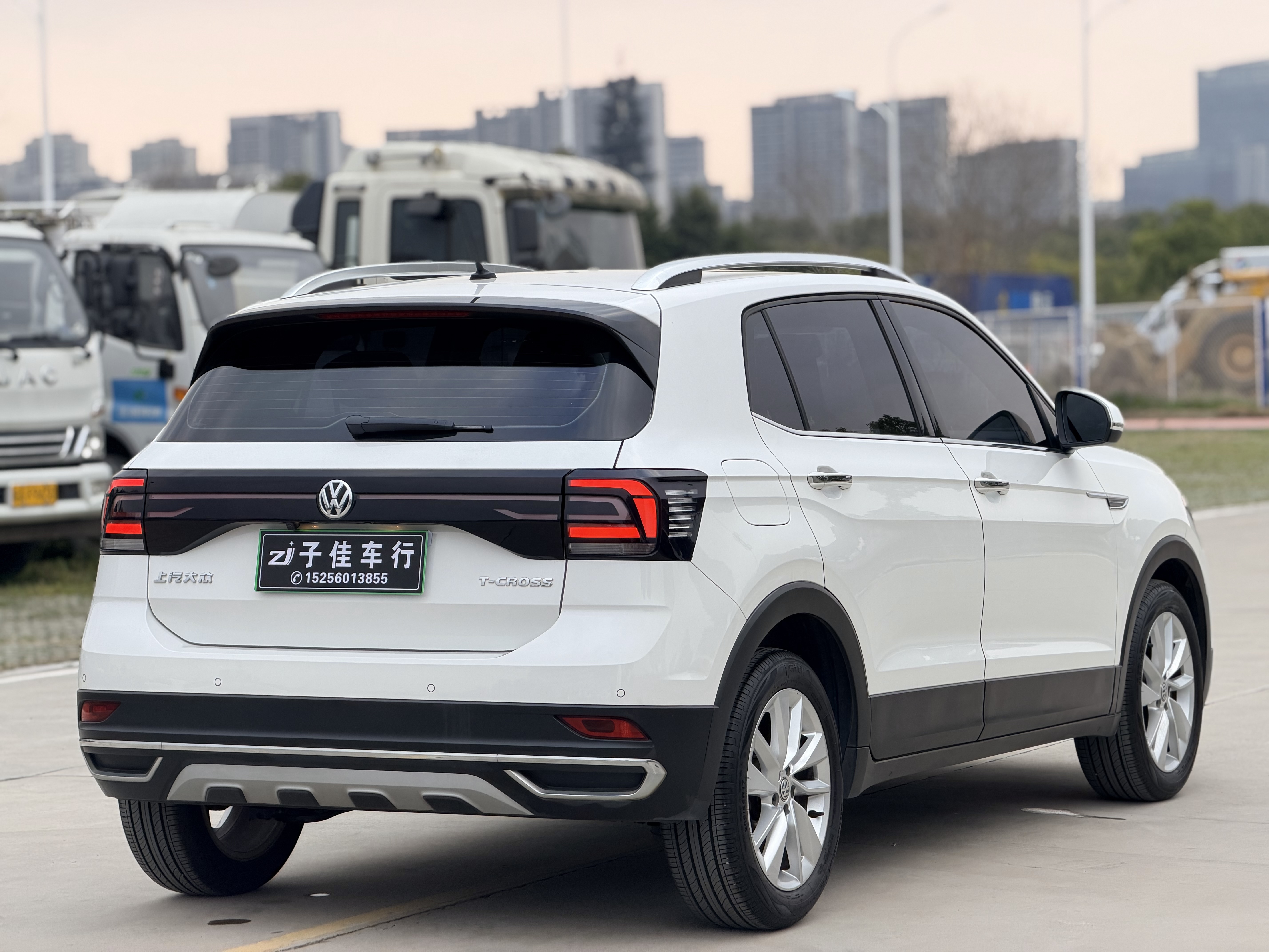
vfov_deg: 14.8
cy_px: 476
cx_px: 634
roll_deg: +1.4
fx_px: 3666
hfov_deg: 19.6
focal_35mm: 100
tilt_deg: -1.8
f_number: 2.8
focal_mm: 16.89
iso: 40
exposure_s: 1/129
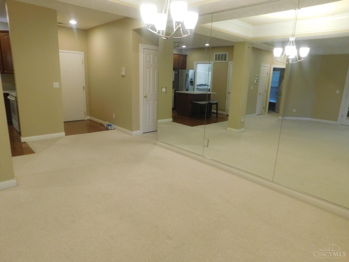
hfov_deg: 73.9
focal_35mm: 23
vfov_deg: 58.9
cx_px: 174
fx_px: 232
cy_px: 131
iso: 320
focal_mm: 4
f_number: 3
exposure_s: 1/30
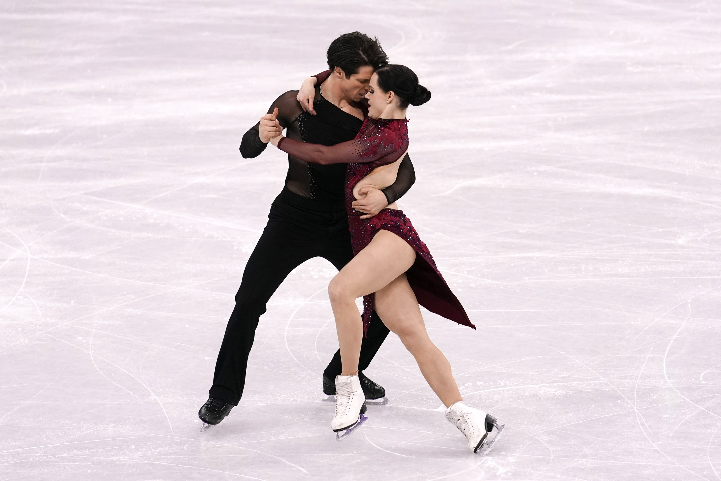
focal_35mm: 200
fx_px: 4005
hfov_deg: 10.3
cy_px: 240
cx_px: 360
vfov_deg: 6.9
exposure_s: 1/2000
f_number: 3.5
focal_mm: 200
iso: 2000
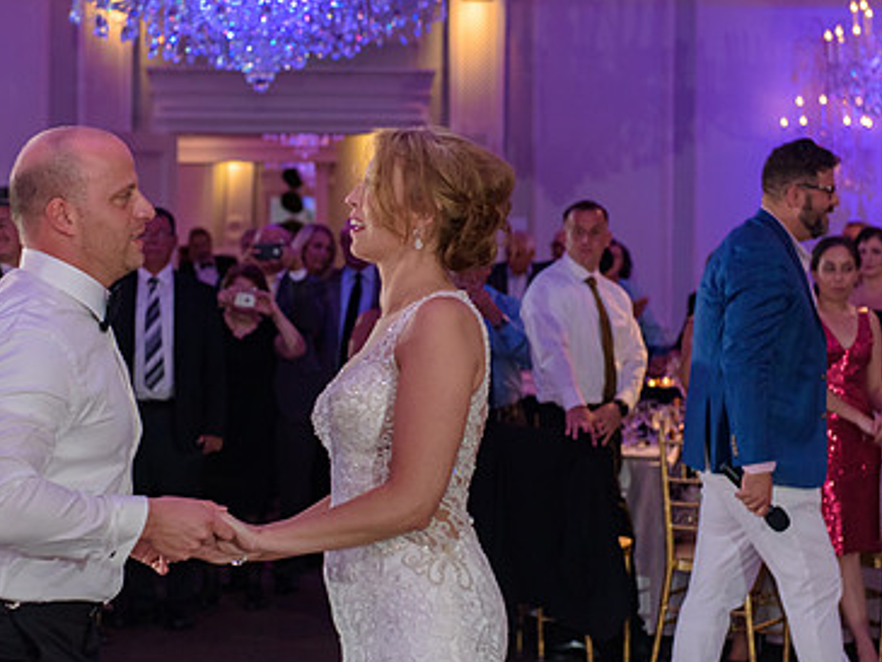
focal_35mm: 107
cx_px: 324
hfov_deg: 18.3
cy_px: 349
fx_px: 2727
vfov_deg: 13.8
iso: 1600
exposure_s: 1/125
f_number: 3.2
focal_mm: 70
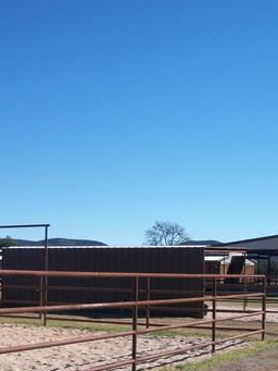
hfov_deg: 24.4
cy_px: 255
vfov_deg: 31.8
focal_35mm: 60
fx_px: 642
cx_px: 137
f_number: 8.8
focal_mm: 5.7
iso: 80
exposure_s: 1/200
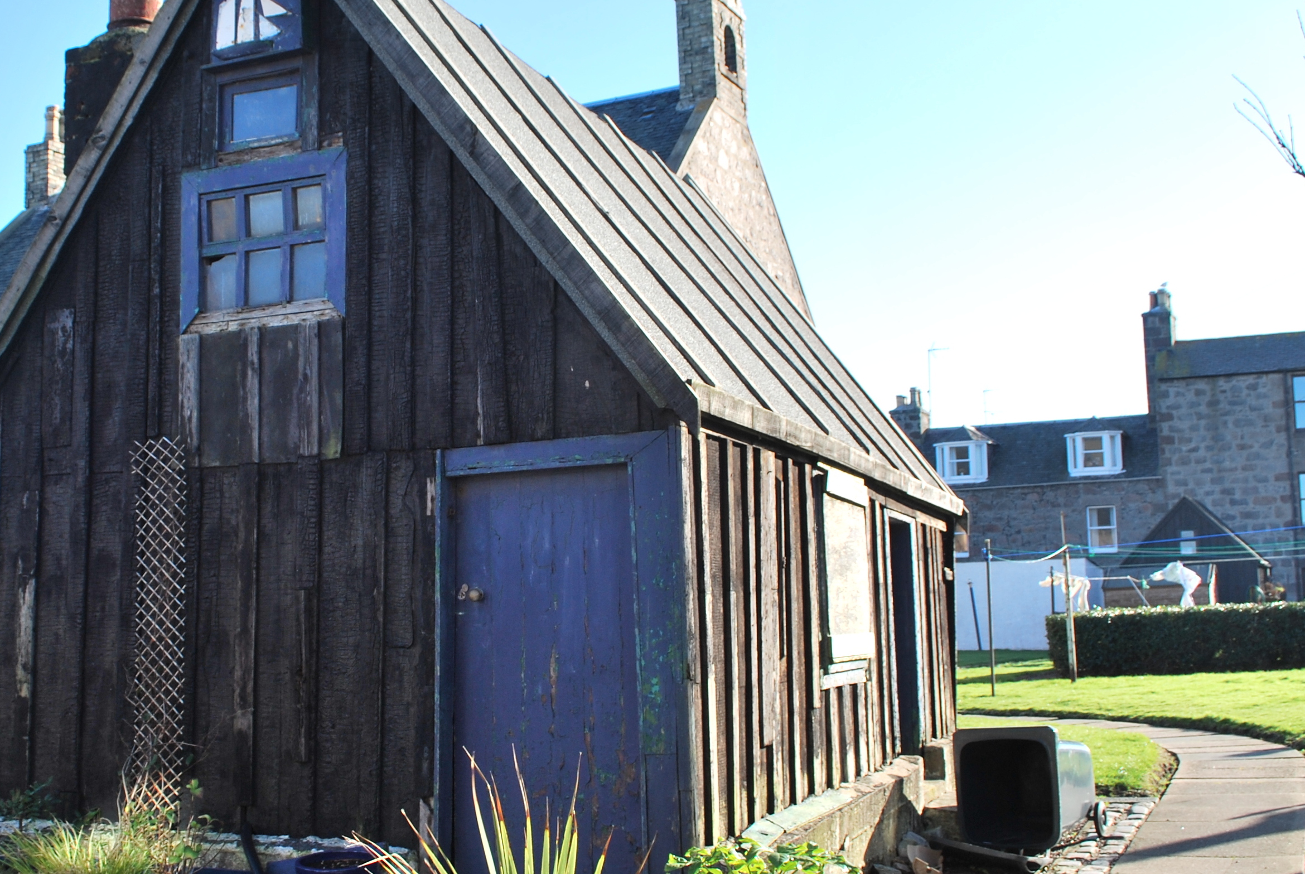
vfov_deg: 32.0
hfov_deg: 45.8
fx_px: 1524
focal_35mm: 42
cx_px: 463
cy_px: 419
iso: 100
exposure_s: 1/125
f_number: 5.6
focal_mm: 18
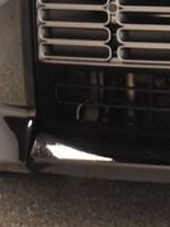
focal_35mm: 134
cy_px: 3
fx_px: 878
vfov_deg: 14.5
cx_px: 269
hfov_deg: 10.6
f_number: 3.8
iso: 3200
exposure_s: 1/60
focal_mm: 26
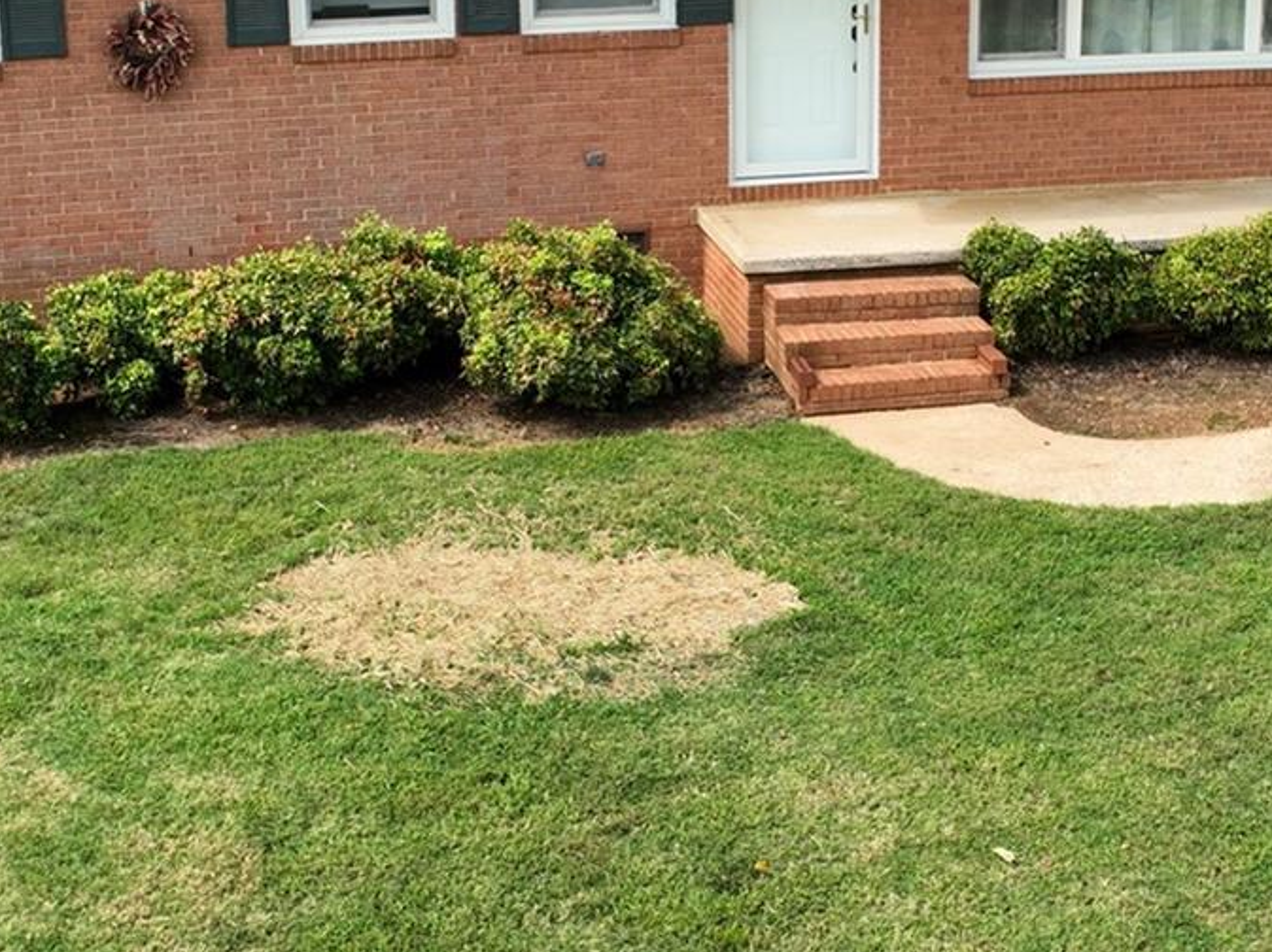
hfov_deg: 26.6
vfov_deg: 20.1
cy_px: 467
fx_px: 2681
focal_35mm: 73
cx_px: 748
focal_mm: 12.29
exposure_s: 1/1000
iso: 120
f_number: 2.8
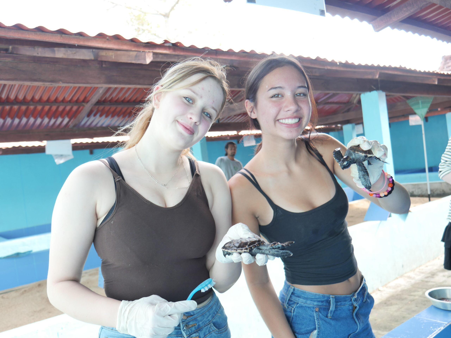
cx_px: 226
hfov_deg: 56.8
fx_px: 417
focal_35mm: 32
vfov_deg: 44.2
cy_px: 169
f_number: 3.6
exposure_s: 1/60
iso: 200
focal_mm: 16
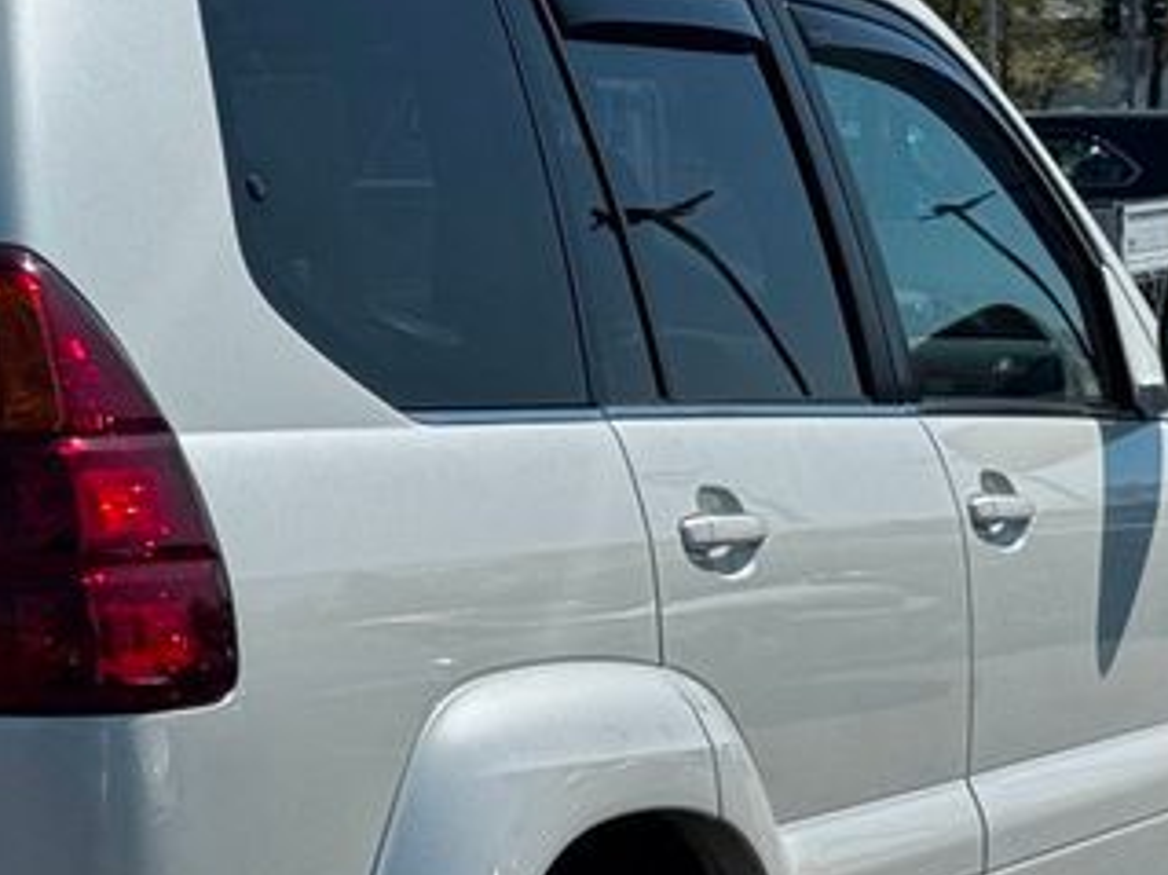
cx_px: 216
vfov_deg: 9.6
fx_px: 5194
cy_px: 626
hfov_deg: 12.8
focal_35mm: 154
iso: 64
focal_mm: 6.76
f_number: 1.78
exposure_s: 1/7092
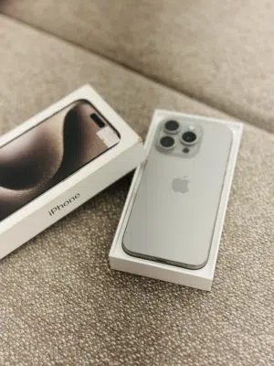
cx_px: 137
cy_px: 183
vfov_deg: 39.7
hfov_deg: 30.3
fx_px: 507
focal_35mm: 48
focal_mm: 6.86
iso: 250
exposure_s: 1/60
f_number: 1.78
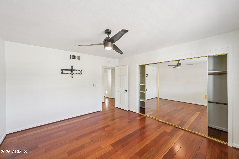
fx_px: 93
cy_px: 80
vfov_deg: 81.2
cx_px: 120
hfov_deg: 104.3
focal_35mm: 14
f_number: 8
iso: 500
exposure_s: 1/10
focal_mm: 14
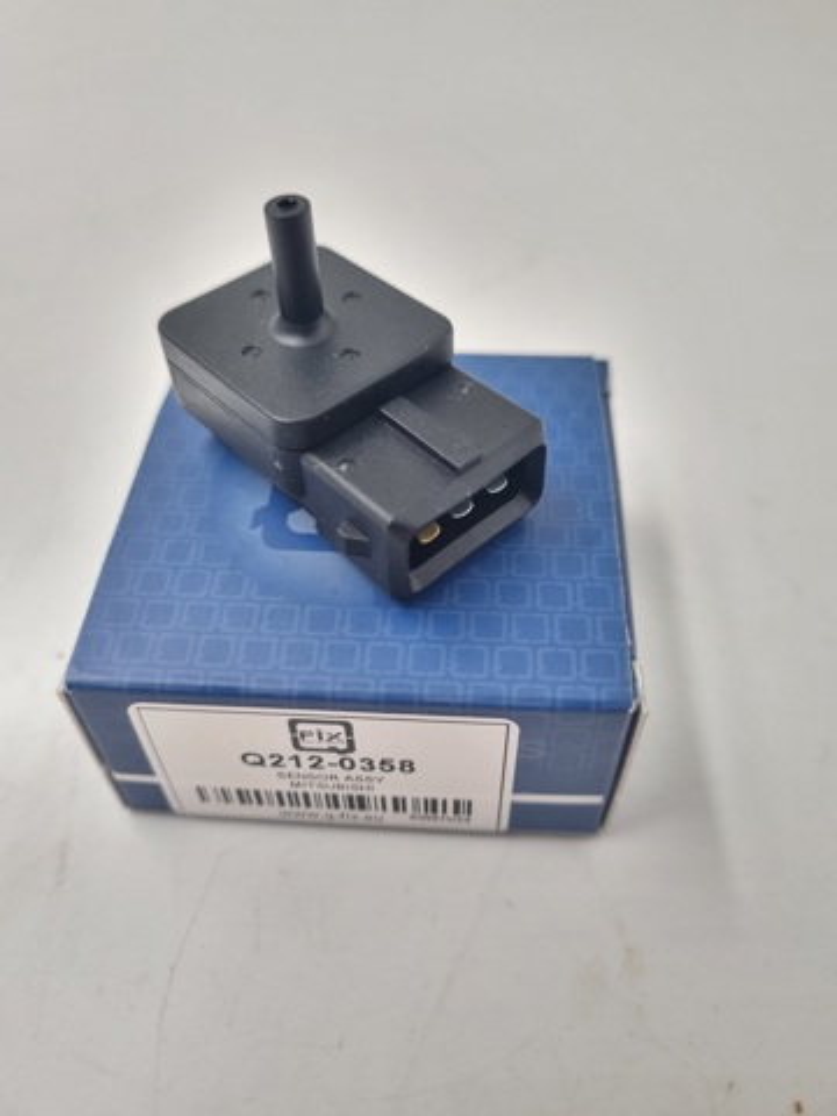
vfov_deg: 67.3
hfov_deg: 53.1
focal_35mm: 26
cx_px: 418
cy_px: 558
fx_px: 838
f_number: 1.8
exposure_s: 1/100
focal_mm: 5.4
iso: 64
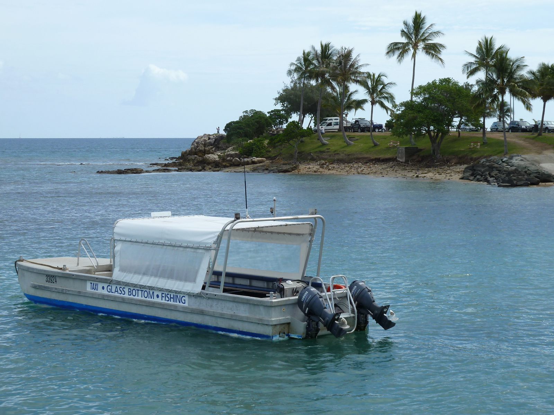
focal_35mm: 83
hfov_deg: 23.6
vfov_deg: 17.8
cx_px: 277
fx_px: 1328
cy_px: 208
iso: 80
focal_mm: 13.7
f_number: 4.5
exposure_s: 1/500
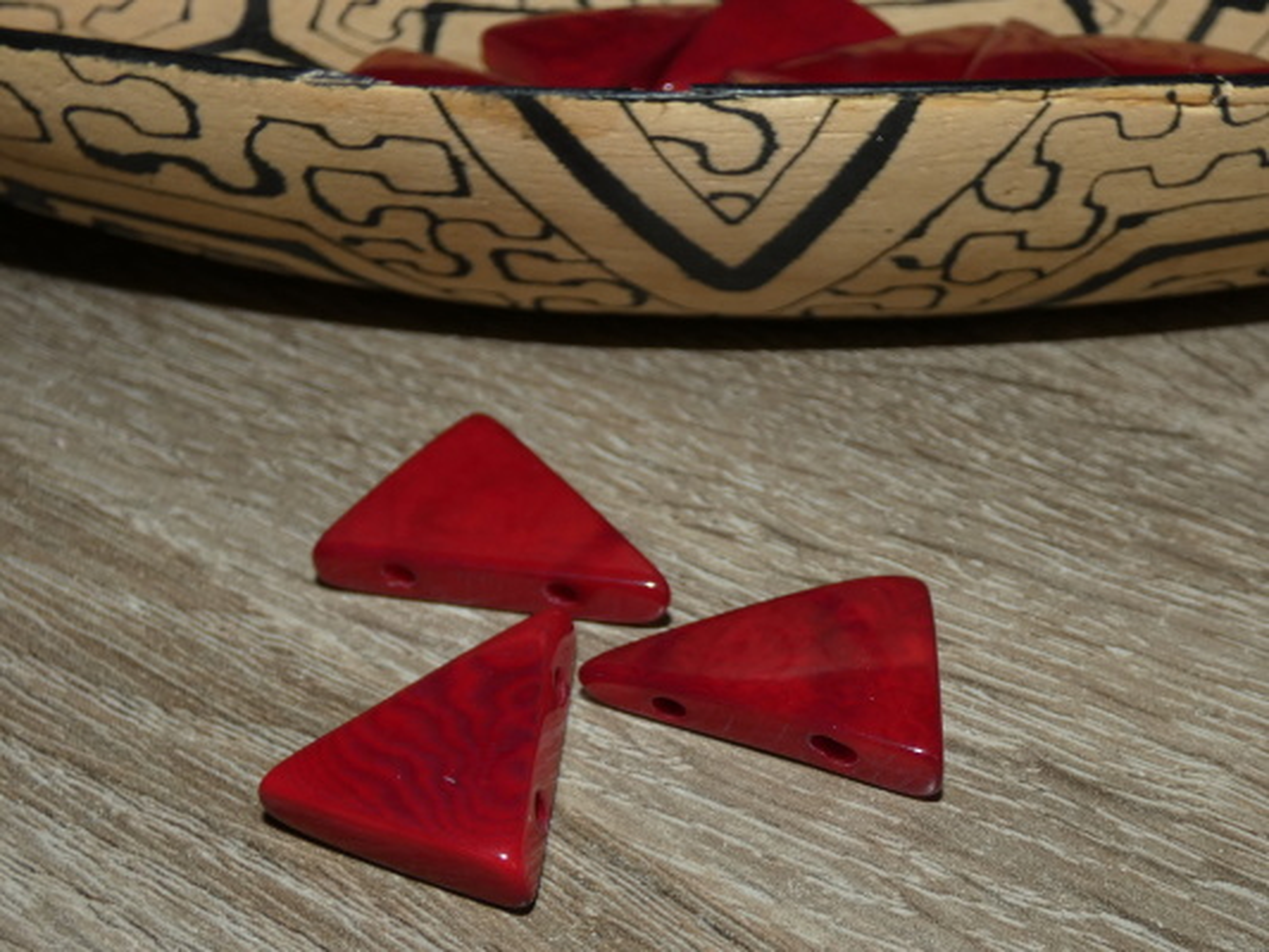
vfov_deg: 46.8
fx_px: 1100
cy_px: 476
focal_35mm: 30
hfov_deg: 60.0
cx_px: 634
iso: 100
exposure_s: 1/125
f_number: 3.3
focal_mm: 5.3
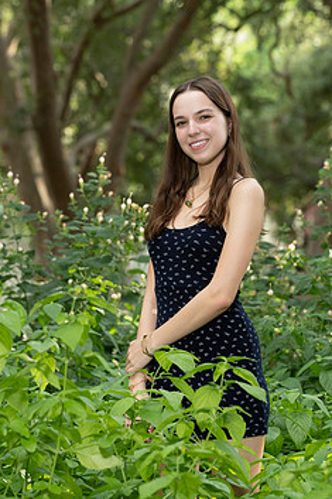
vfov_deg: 8.1
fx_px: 3531
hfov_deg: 5.4
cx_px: 167
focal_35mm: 255
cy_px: 229
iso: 1000
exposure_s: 1/200
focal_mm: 200
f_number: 8
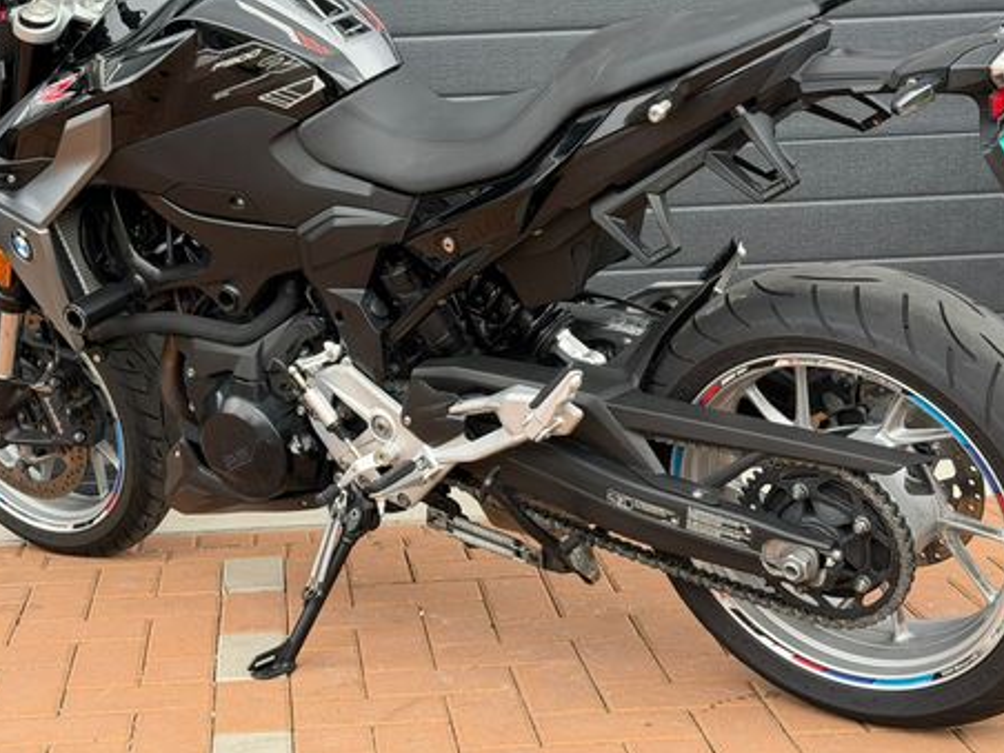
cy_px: 280
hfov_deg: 28.5
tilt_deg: -7.0
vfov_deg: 21.6
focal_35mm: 68
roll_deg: +2.7
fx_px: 1972
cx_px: 375
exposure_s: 1/794
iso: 80
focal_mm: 6.76
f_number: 1.78
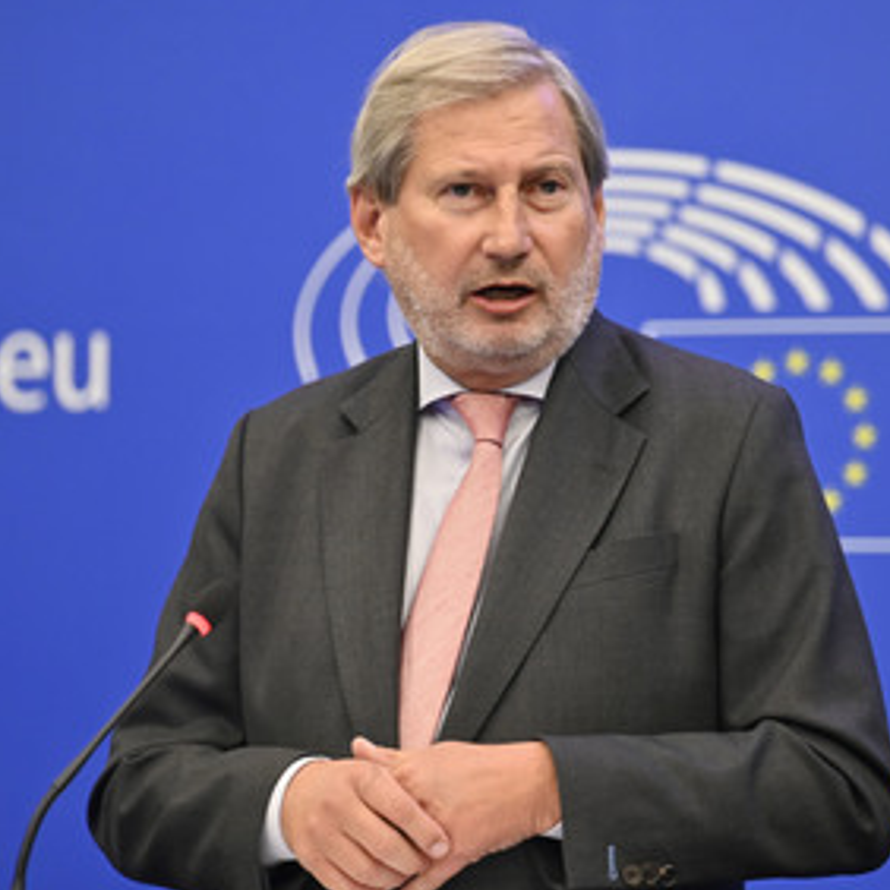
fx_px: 6516
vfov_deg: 7.8
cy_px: 458
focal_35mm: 224
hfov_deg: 7.8
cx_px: 481
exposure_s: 1/320
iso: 2000
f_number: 2.8
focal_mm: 165
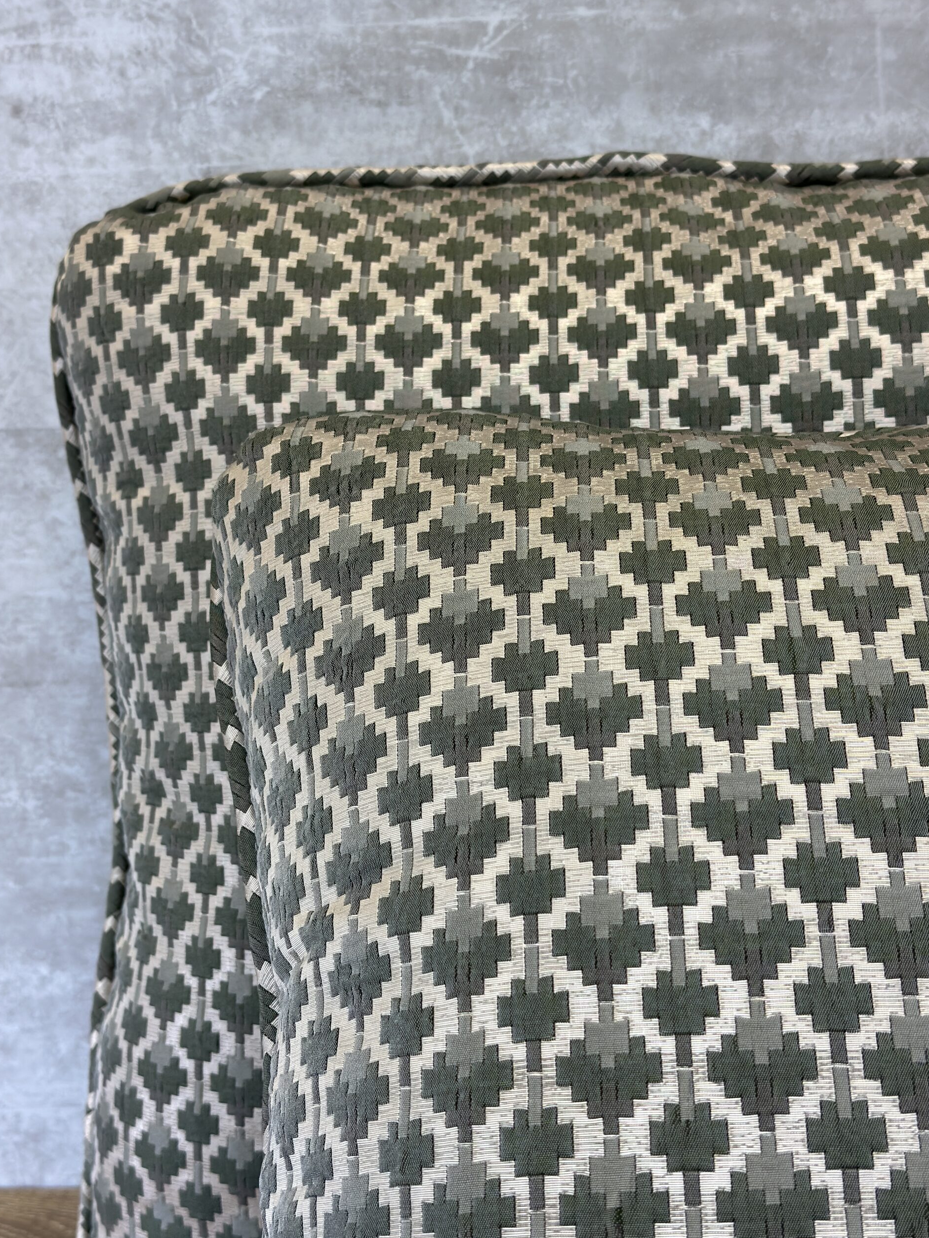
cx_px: 462
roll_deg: +2.1
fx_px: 1753
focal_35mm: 49
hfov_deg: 29.7
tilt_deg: -14.9
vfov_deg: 38.9
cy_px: 621
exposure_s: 1/120
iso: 64
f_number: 1.78
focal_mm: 6.86
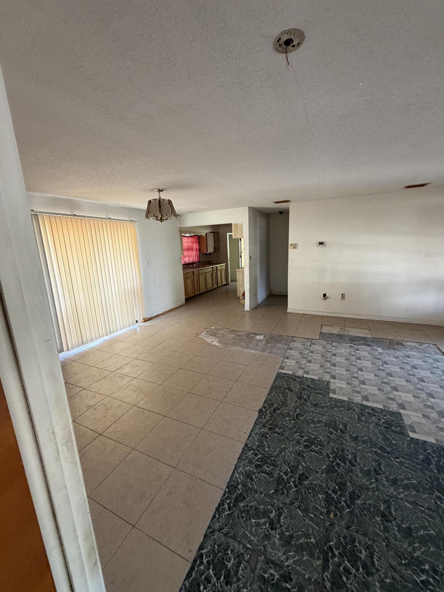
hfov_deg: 85.7
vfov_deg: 102.1
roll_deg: +1.8
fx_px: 239
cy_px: 296
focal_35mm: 14
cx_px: 222
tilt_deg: -11.8
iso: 320
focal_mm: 2.22
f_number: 2.2
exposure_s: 1/62
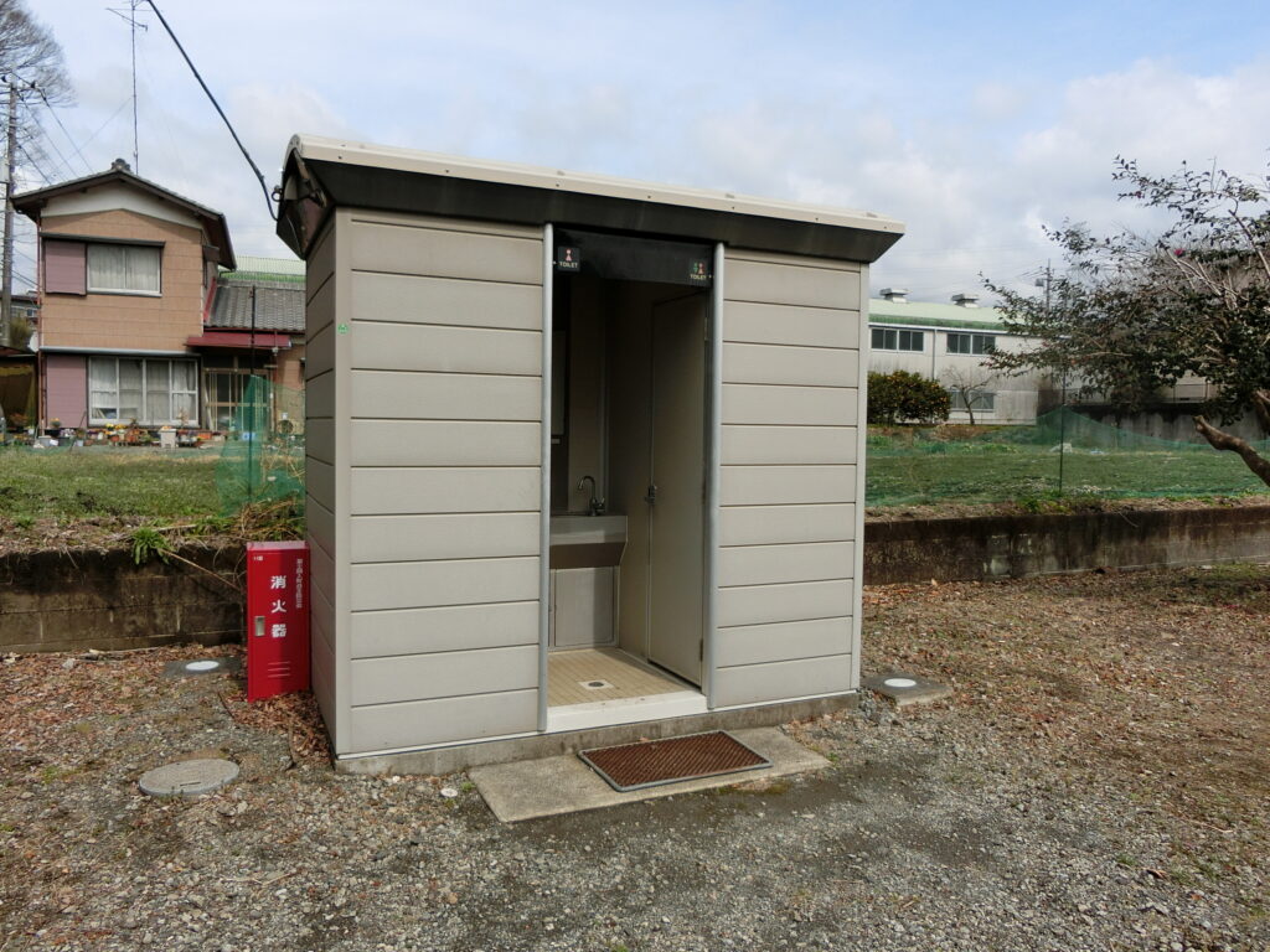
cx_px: 635
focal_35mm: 25
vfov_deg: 54.9
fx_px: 917
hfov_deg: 69.4
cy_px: 476
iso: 80
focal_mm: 4.5
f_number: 3.5
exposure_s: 1/1000
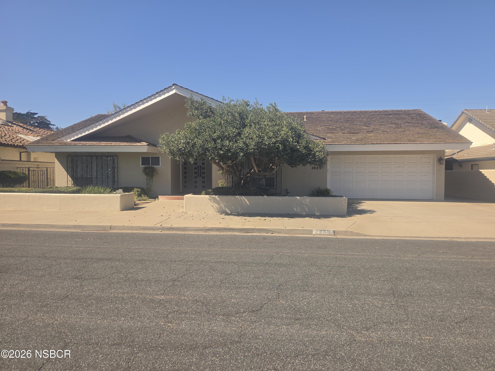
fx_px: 329
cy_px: 186
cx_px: 248
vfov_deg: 58.9
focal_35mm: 23
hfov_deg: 73.9
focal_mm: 6.5
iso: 10
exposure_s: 1/414
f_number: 1.4
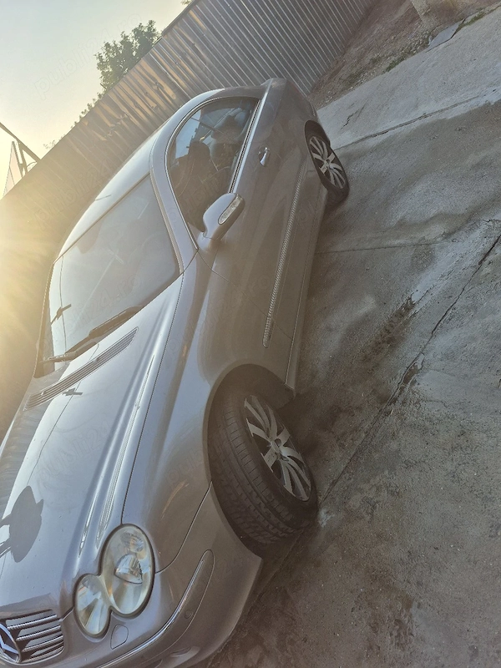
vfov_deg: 73.9
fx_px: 444
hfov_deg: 58.9
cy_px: 334
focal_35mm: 23
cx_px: 250
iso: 25
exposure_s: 1/909
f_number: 1.8
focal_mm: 5.4
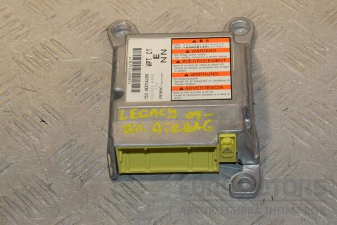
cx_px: 168
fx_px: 1123
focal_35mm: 120
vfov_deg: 11.4
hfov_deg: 17.1
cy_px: 112
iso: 800
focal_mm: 80
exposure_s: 1/200
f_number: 10
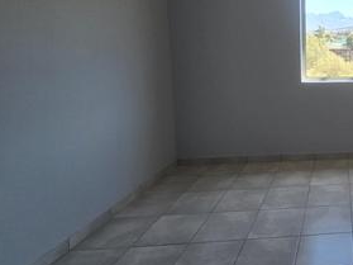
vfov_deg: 48.1
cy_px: 71
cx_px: 375
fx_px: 285
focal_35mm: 28
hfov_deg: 48.4
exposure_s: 1/329
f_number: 2.2
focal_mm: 2.2
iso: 50
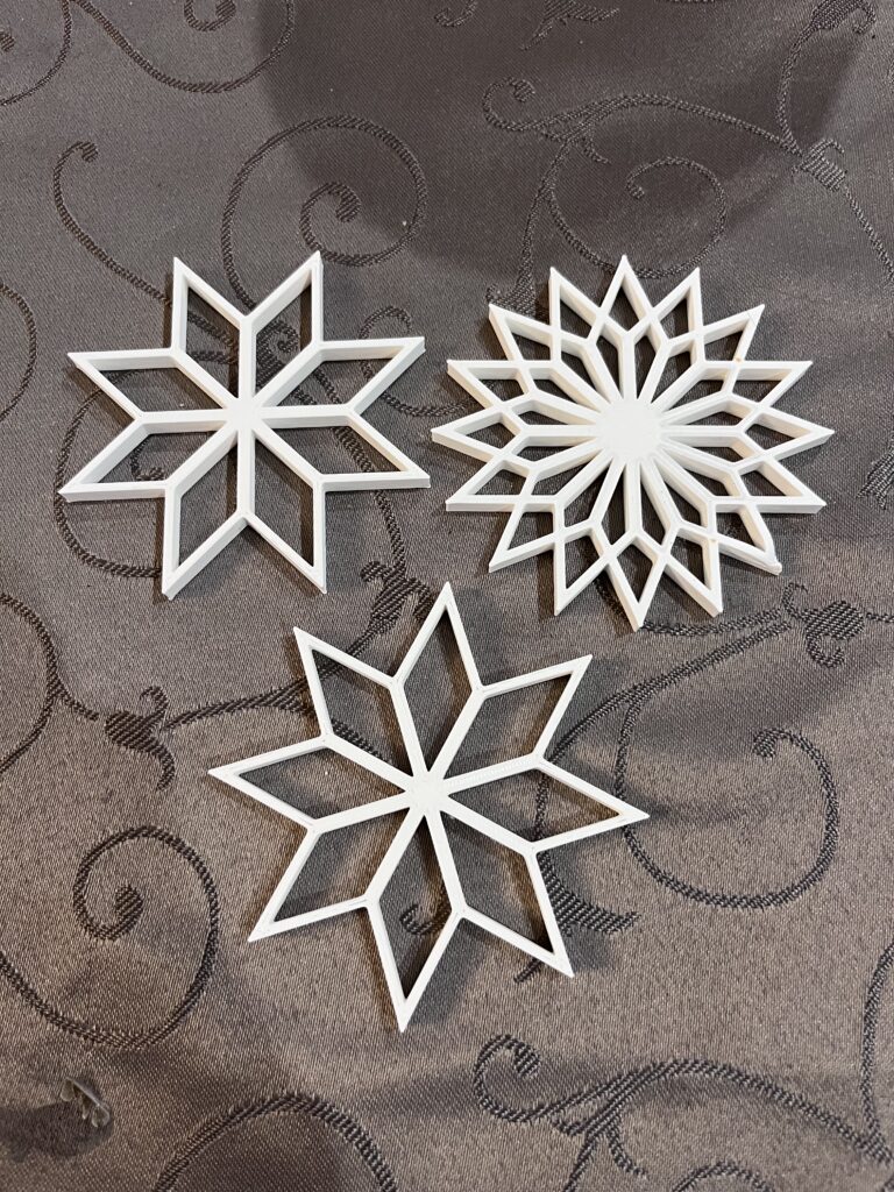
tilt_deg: -75.5
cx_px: 447
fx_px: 895
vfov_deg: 67.3
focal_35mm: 26
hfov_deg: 53.1
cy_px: 596
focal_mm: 5.1
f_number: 1.6
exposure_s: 1/50
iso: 250
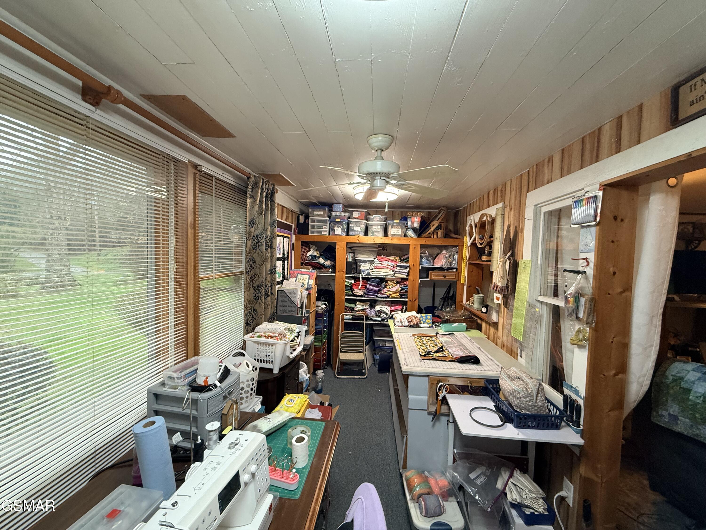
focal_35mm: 14
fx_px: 286
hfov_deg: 102.1
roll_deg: -0.9
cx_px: 353
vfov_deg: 85.7
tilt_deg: -1.7
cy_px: 265
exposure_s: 1/60
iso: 200
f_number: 2.2
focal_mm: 2.22
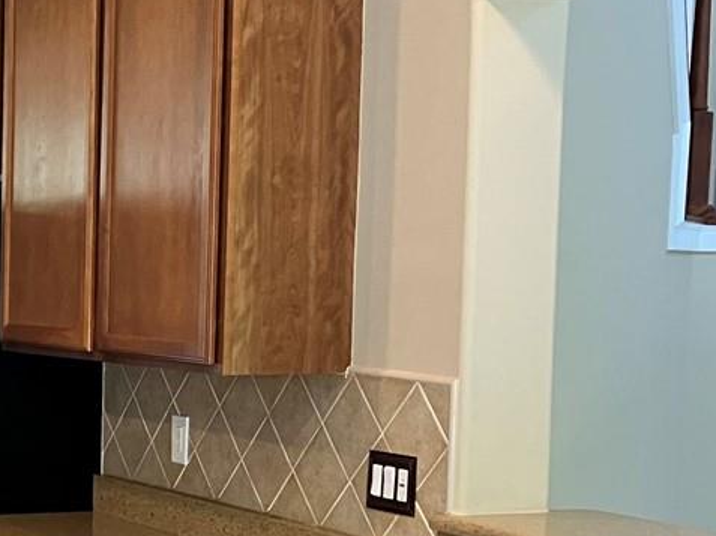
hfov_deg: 18.9
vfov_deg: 15.5
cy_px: 476
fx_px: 1943
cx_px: -290
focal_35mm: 94
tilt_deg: -5.7
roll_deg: -0.2
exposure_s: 1/60
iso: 160
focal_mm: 3.99
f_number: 1.8
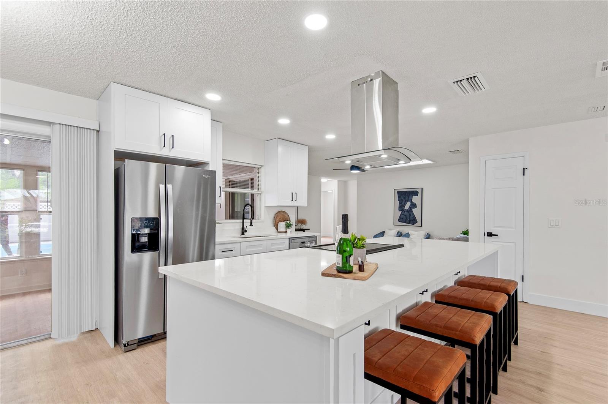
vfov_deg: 73.6
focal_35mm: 16
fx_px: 270
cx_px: 304
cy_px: 202
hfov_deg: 96.8
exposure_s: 1/3
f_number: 9
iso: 100
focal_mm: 16
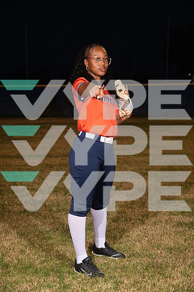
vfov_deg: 31.0
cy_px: 146
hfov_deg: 20.9
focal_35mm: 65
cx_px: 97
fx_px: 525
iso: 800
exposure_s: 1/320
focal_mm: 65
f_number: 6.3
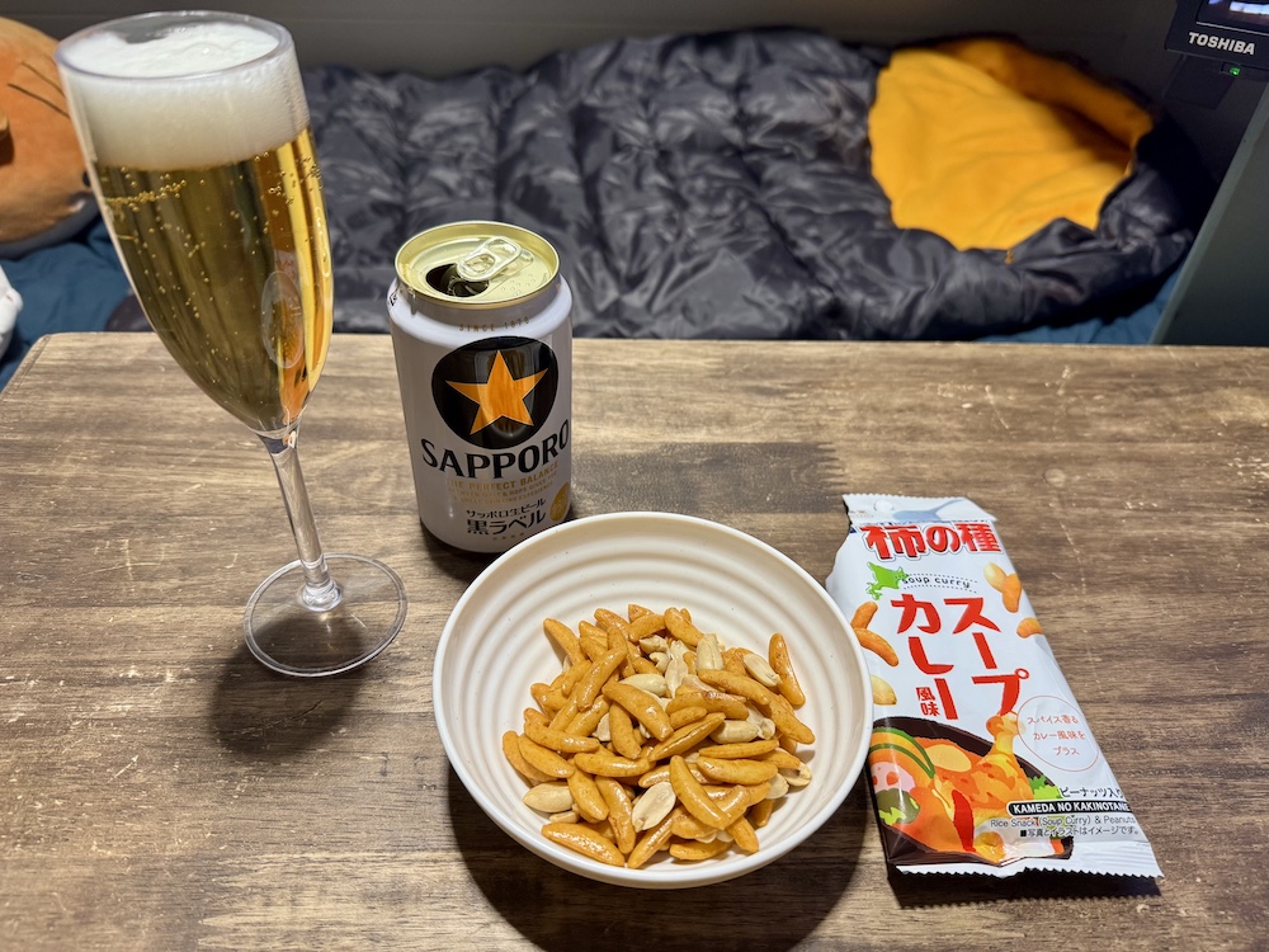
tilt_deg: -41.1
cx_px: 634
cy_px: 476
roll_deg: -1.4
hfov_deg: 71.6
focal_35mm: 24
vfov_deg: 56.8
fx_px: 880
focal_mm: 6.76
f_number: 1.78
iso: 200
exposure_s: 1/60
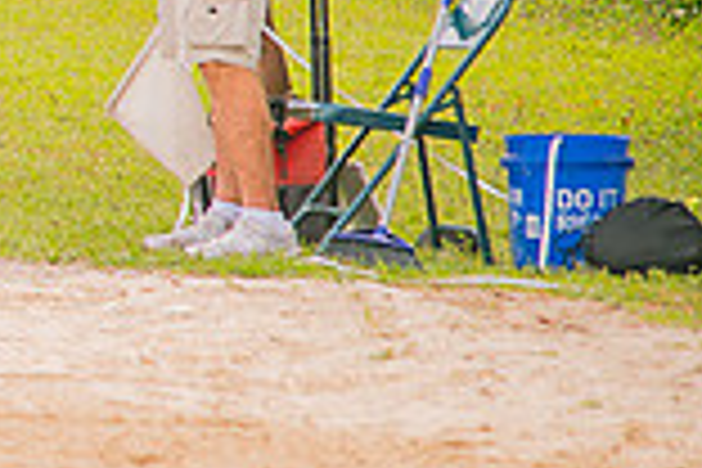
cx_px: -504
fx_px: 8696
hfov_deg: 4.6
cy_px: 9
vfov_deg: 3.1
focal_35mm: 446
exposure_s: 1/200
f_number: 4
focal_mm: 120
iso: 200
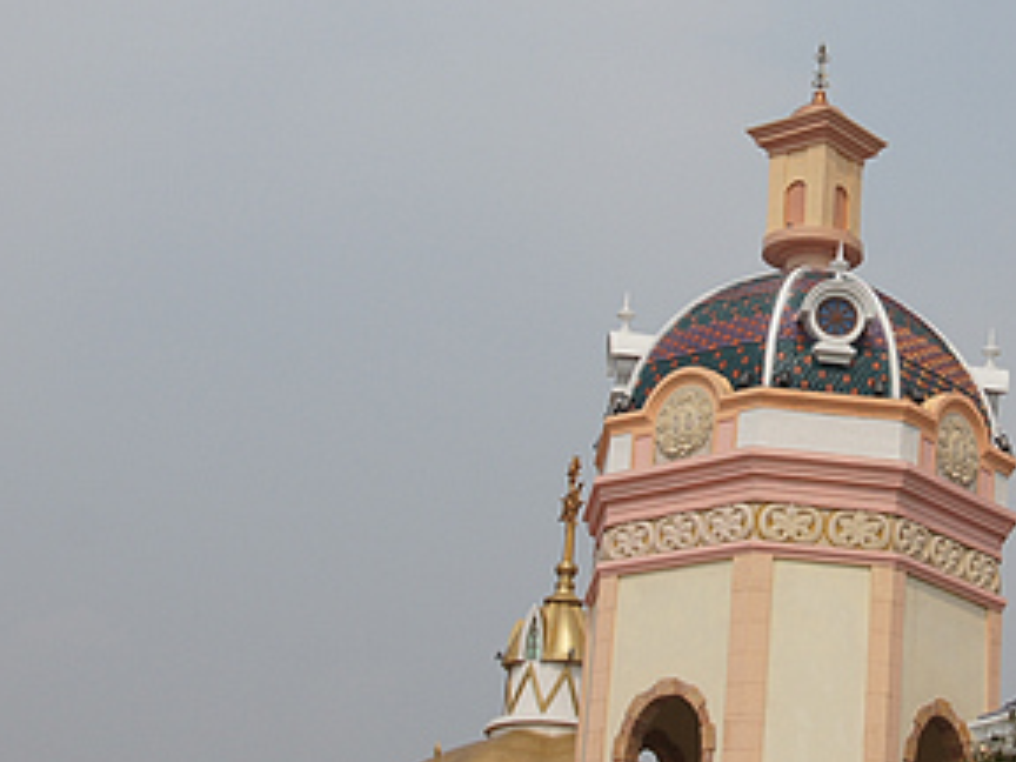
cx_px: 861
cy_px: 243
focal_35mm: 84
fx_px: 2465
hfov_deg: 22.8
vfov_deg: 17.5
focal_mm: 24
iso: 100
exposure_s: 1/500
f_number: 8
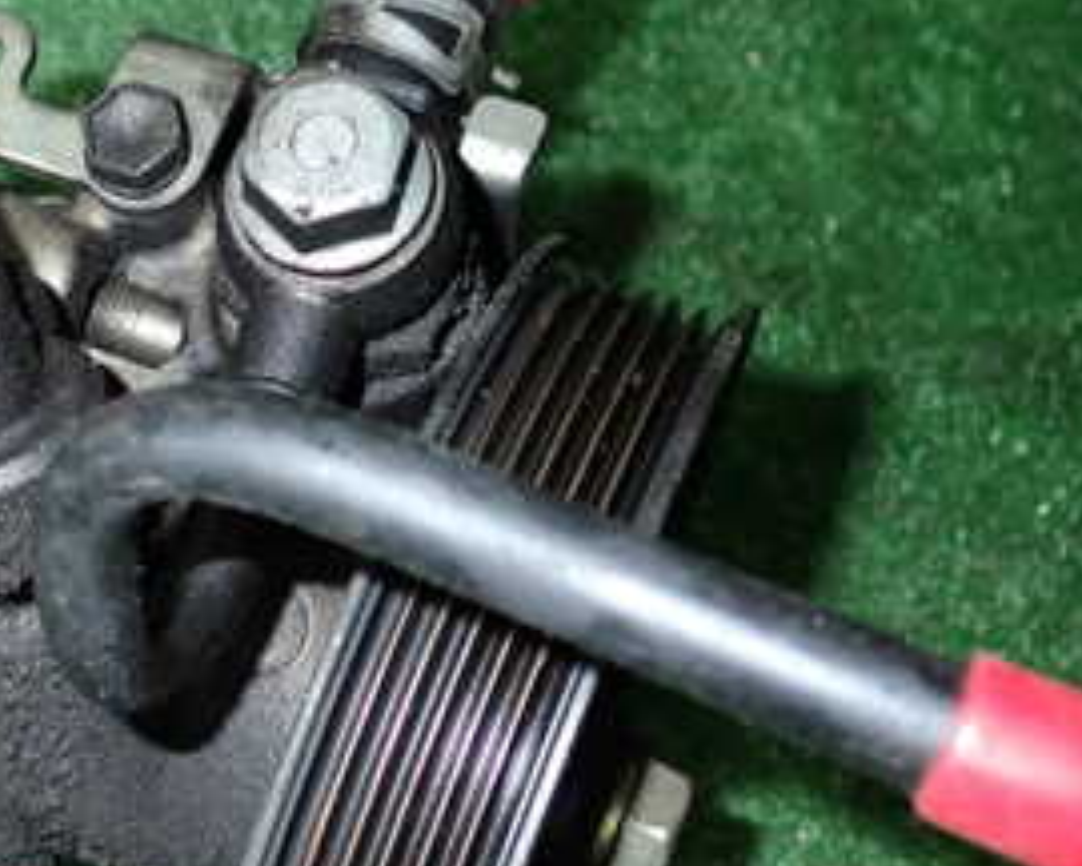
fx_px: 2081
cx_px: 88
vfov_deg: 23.5
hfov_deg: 27.9
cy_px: 473
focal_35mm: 65
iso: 250
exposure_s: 1/30
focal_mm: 5.4
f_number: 6.3
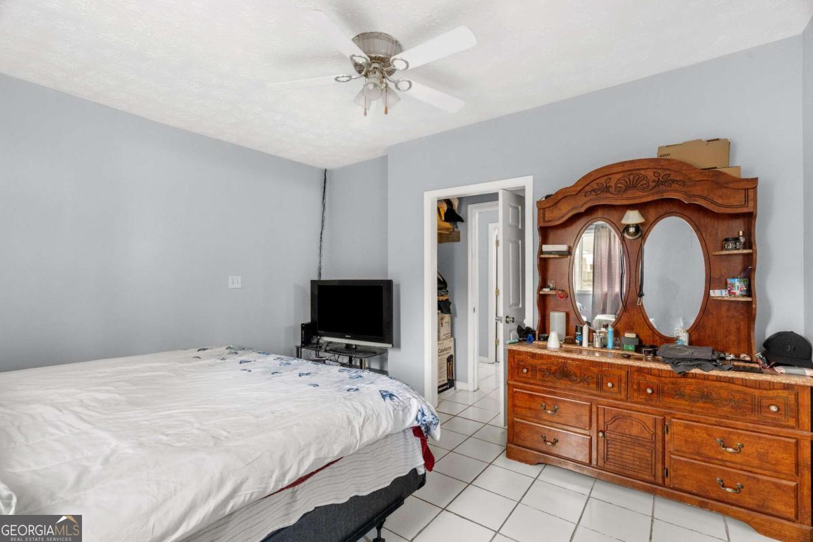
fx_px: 361
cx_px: 406
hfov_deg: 96.7
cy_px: 271
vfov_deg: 73.7
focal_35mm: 16
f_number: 9
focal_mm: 16
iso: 1600
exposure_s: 1/2.5
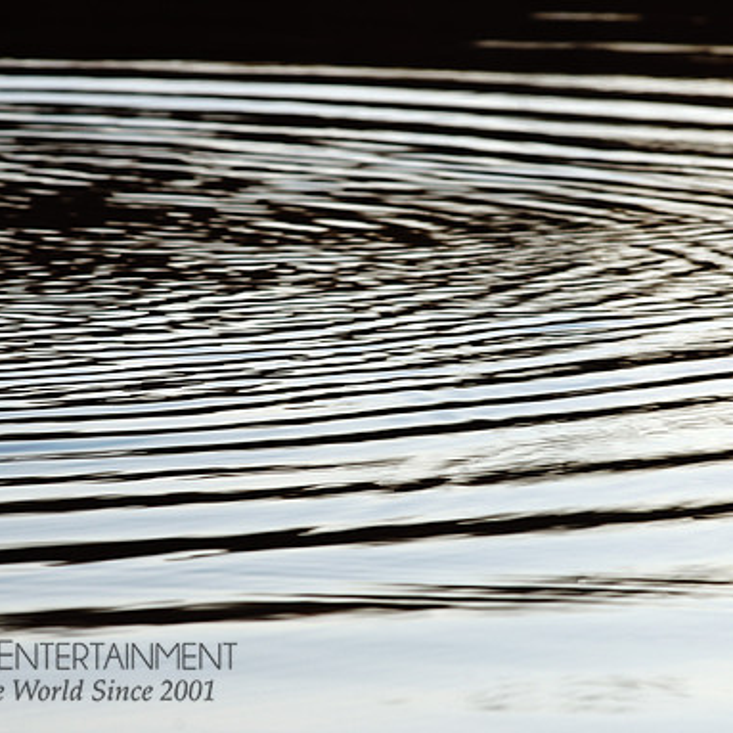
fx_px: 7858
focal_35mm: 328
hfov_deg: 5.3
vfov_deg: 5.3
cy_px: 366
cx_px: 335
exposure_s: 1/25
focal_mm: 170
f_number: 11
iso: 200
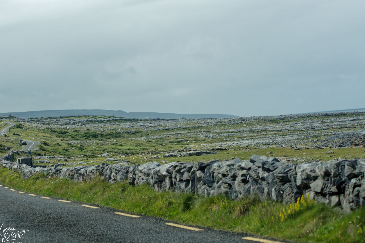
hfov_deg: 18.4
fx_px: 1125
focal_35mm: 111
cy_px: 119
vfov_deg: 12.3
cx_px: 181
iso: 450
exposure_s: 1/1000
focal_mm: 70
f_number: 8
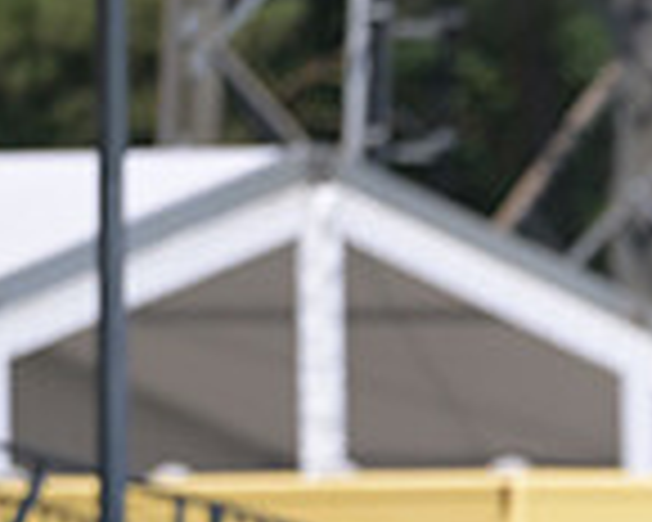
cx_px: 1178
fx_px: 26051
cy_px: 758
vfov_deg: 1.1
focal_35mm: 1350
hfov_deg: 1.4
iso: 250
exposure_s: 1/1250
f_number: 5
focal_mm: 360
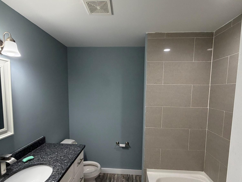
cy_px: 102
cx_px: 119
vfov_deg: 68.4
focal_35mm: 19
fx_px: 133
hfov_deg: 84.7
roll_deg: +0.2
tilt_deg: -4.7
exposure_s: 1/120
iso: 320
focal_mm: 2.22
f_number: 2.2
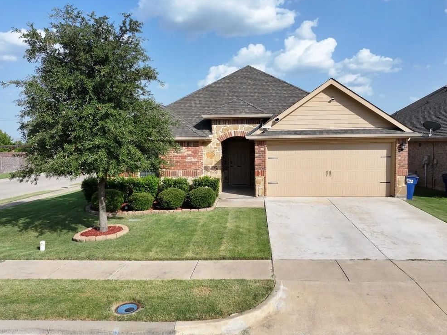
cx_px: 225
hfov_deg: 69.4
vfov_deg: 54.9
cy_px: 172
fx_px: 323
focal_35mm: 25
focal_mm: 12.29
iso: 100
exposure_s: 1/200
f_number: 2.8
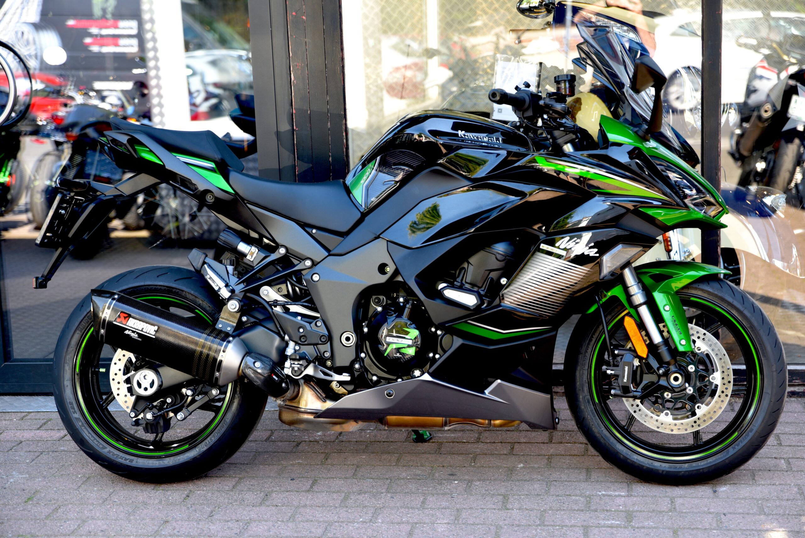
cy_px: 269
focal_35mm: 66
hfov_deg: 30.5
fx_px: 1476
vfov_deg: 20.6
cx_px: 402
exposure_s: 1/60
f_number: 3.2
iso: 100
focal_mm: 66
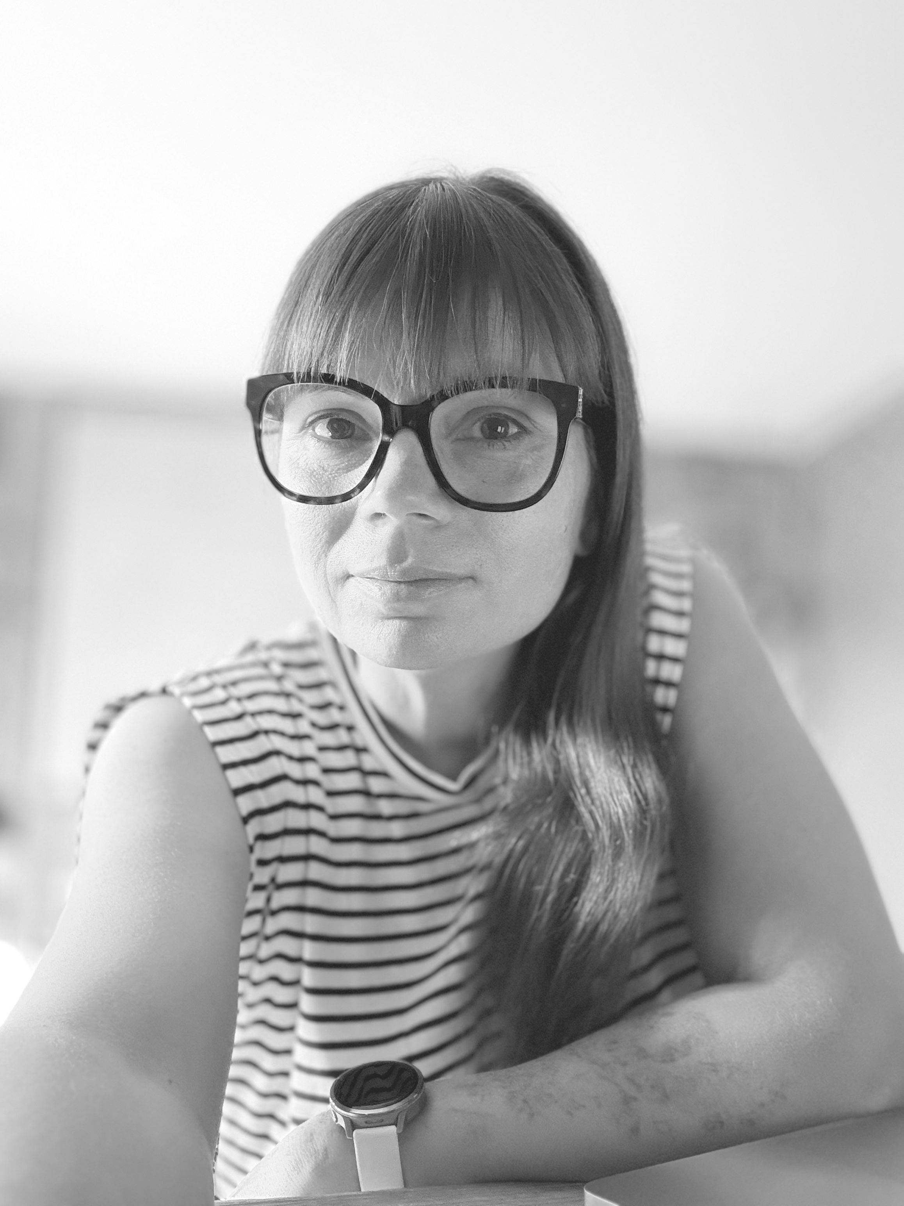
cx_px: 452
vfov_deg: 60.0
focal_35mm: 30
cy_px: 603
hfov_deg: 46.8
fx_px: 1045
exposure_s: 1/49
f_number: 1.9
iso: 320
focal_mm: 2.71
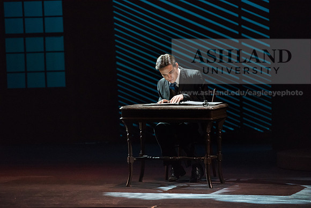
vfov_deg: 7.6
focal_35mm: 180
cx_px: 156
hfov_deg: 11.4
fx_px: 1555
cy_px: 104
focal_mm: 180
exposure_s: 1/250
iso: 4000
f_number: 2.8
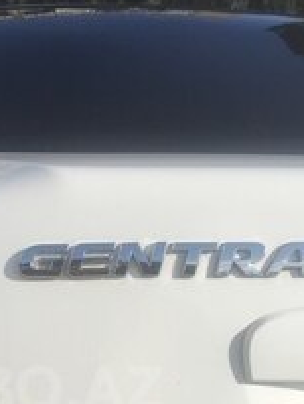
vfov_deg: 26.5
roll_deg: -0.4
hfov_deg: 20.4
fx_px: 819
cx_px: 10
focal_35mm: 70
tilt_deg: -12.4
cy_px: 388
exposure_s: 1/1364
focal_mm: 4.15
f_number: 2.2
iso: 32
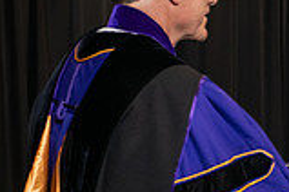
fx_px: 1927
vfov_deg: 5.7
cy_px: 113
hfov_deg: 8.4
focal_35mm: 240
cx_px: 463
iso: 1600
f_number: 5
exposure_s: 1/125
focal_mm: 66
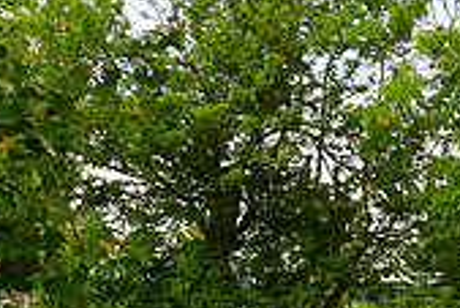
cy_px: 506
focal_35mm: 247
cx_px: 615
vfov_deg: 5.5
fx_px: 3159
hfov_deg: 8.2
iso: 320
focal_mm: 48
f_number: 16
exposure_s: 1/80
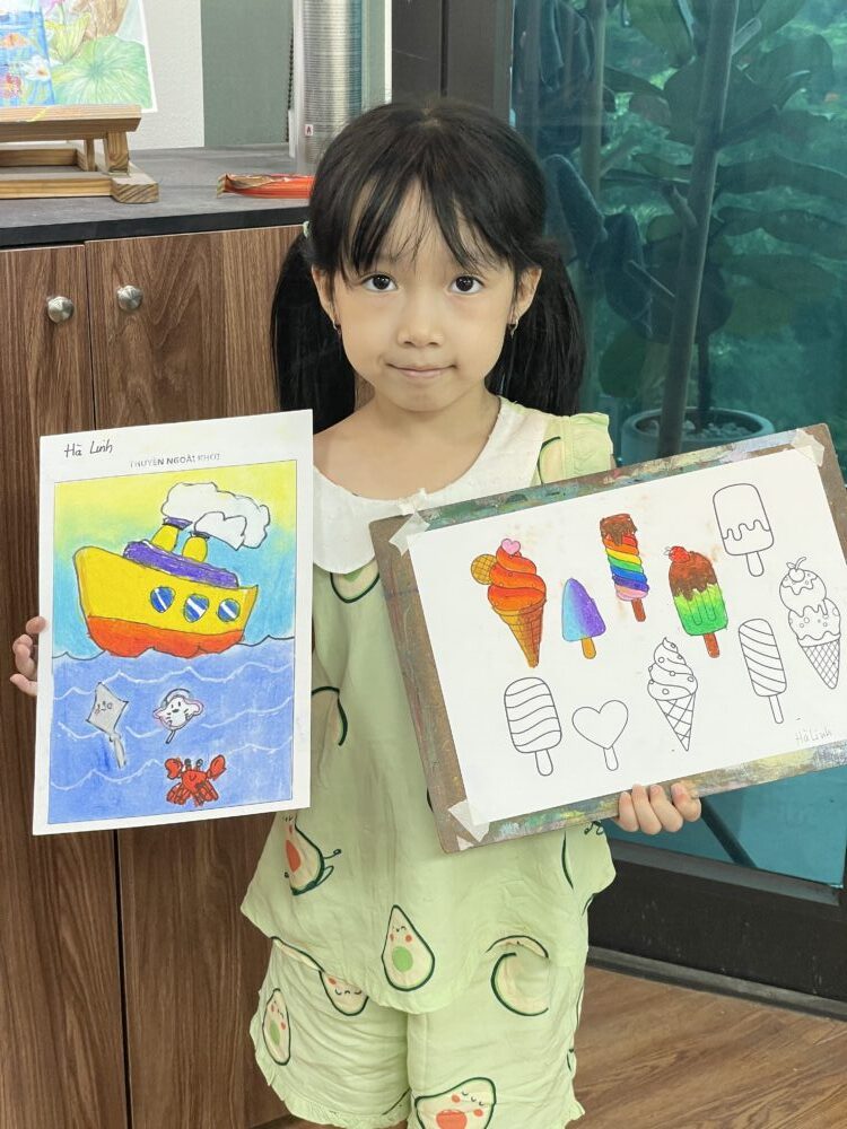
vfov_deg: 36.8
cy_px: 564
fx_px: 1696
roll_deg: -0.9
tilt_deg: -20.8
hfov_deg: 28.0
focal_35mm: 52
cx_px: 424
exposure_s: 1/100
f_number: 2
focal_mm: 6
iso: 80
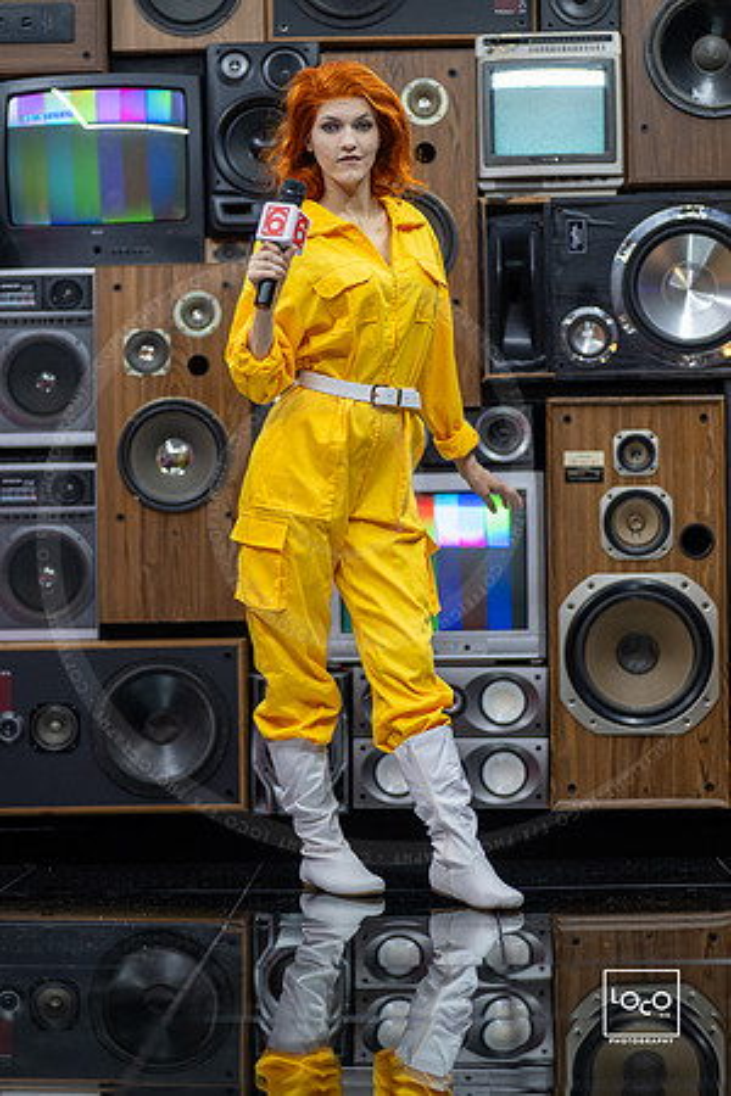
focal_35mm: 85
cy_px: 548
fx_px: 2589
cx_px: 366
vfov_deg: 23.9
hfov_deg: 16.1
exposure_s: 1/250
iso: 800
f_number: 1.2
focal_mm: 85
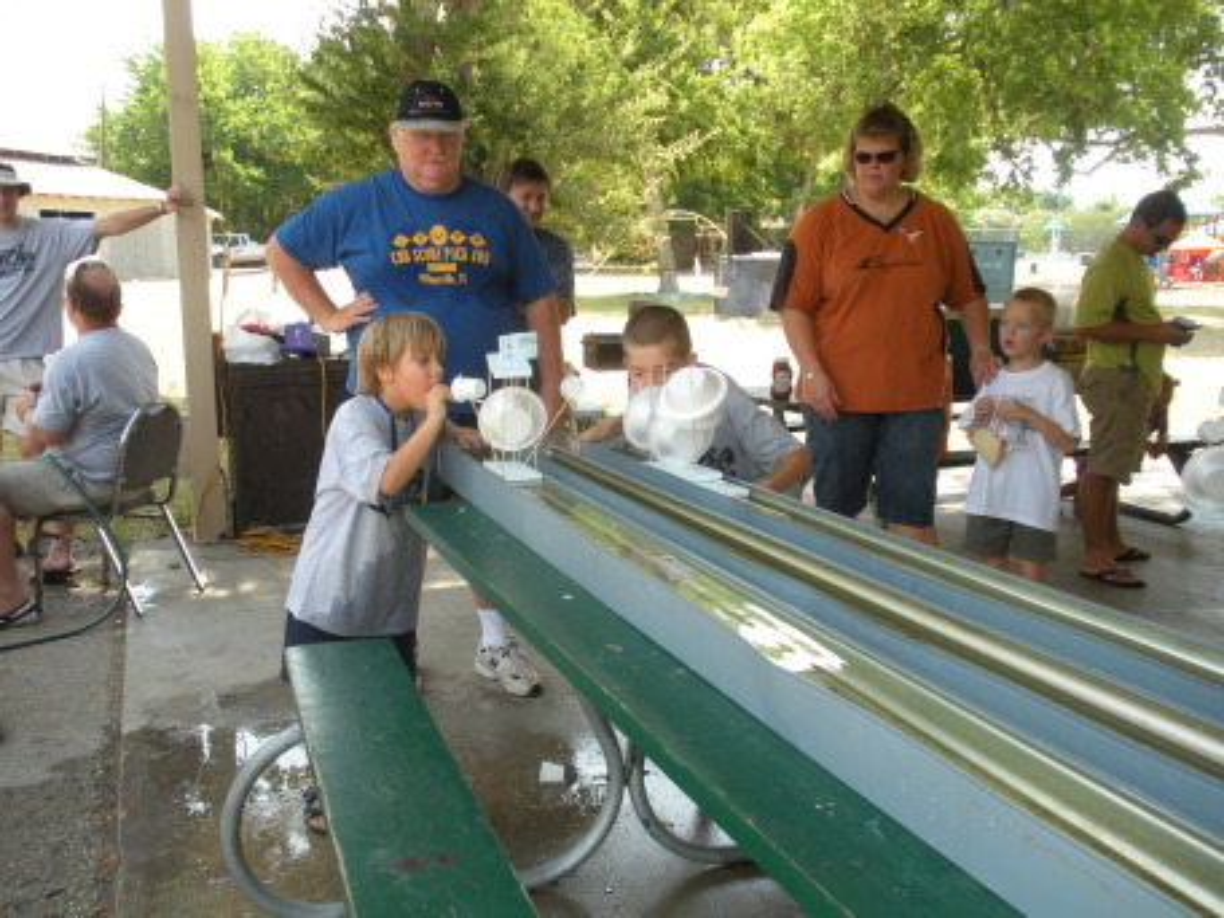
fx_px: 1273
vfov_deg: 39.7
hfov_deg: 51.4
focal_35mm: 36
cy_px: 459
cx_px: 612
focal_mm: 6.3
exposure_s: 1/127
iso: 88
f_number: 3.5
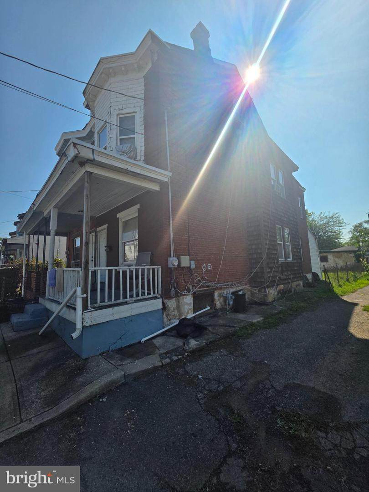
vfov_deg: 106.2
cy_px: 246
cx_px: 184
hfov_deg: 89.9
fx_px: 185
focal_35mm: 13
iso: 40
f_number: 1.9
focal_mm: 2.2
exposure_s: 1/3873
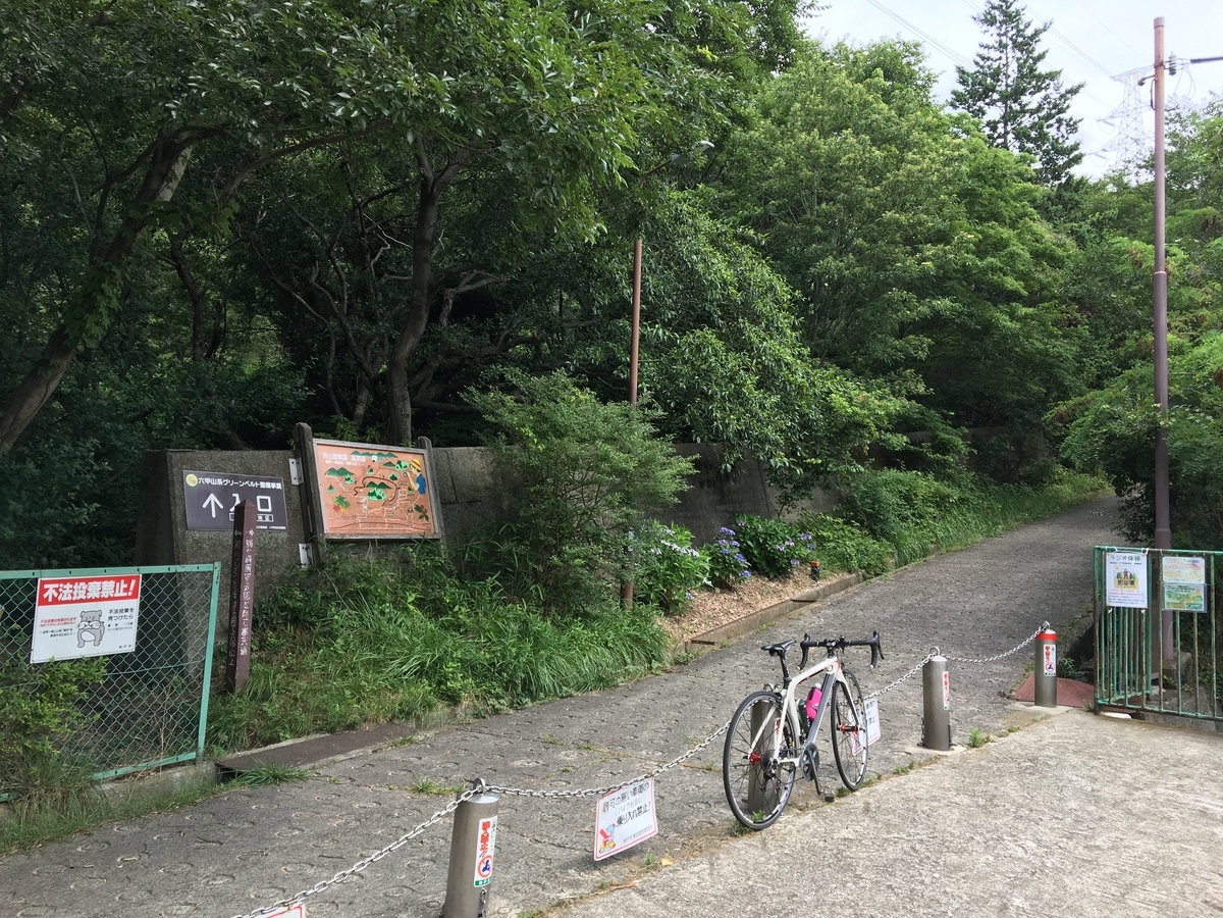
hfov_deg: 61.7
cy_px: 459
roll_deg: -2.8
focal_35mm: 29
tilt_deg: +3.7
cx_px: 612
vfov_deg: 48.2
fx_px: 1025
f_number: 2.2
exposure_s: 1/373
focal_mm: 4.15
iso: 25
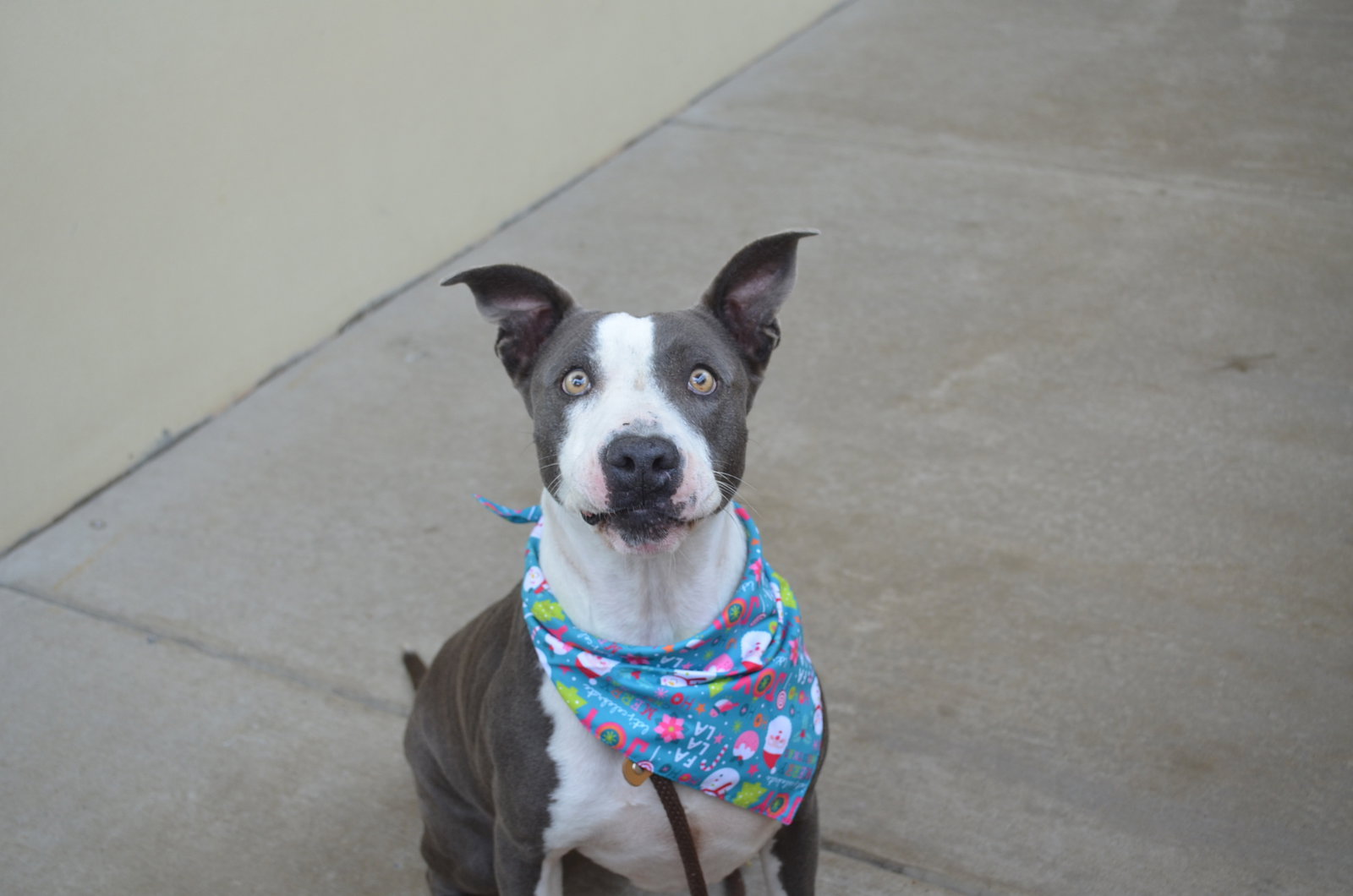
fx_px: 1800
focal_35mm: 48
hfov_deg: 41.2
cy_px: 448
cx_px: 676
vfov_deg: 28.0
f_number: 5.6
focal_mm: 32
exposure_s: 1/125
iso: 400
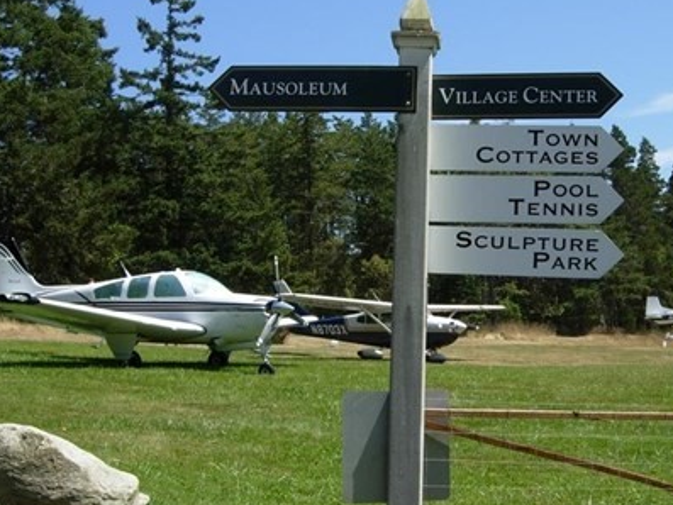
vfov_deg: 25.2
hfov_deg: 32.9
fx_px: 1128
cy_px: 224
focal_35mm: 58
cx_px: 454
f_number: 6.1
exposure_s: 1/287
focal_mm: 7.5
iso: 50
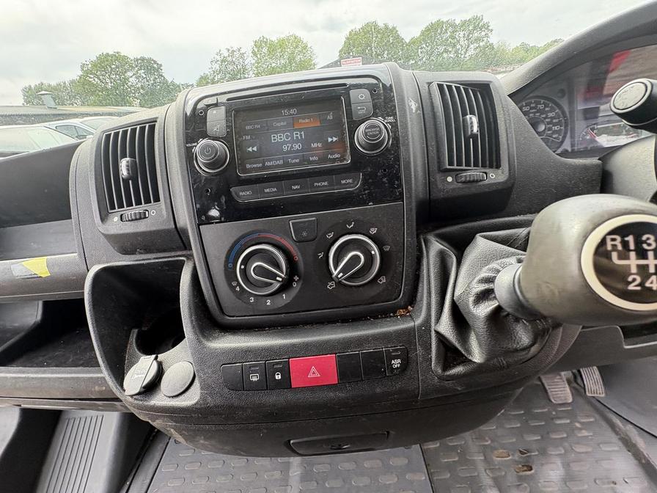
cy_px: 246
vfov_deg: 85.7
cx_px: 328
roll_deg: +2.7
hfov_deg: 102.1
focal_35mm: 14
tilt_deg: -24.7
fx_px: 266
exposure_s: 1/112
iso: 125
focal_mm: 2.22
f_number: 2.2
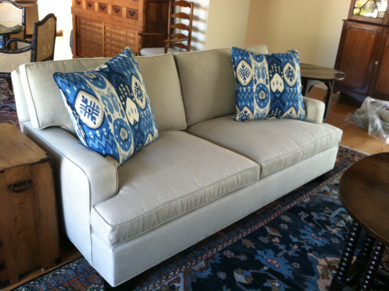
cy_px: 146
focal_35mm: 35
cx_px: 194
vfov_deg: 40.6
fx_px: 393
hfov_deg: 52.7
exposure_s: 1/15
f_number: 2.8
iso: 125
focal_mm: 3.85
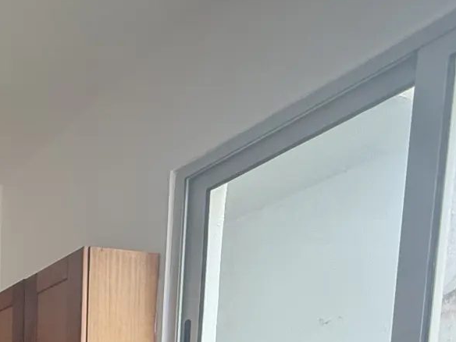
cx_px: -151
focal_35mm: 46
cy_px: 533
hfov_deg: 31.0
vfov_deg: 23.8
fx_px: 606
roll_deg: +0.2
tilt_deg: -5.6
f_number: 2.2
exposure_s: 1/99
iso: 200
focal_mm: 2.22
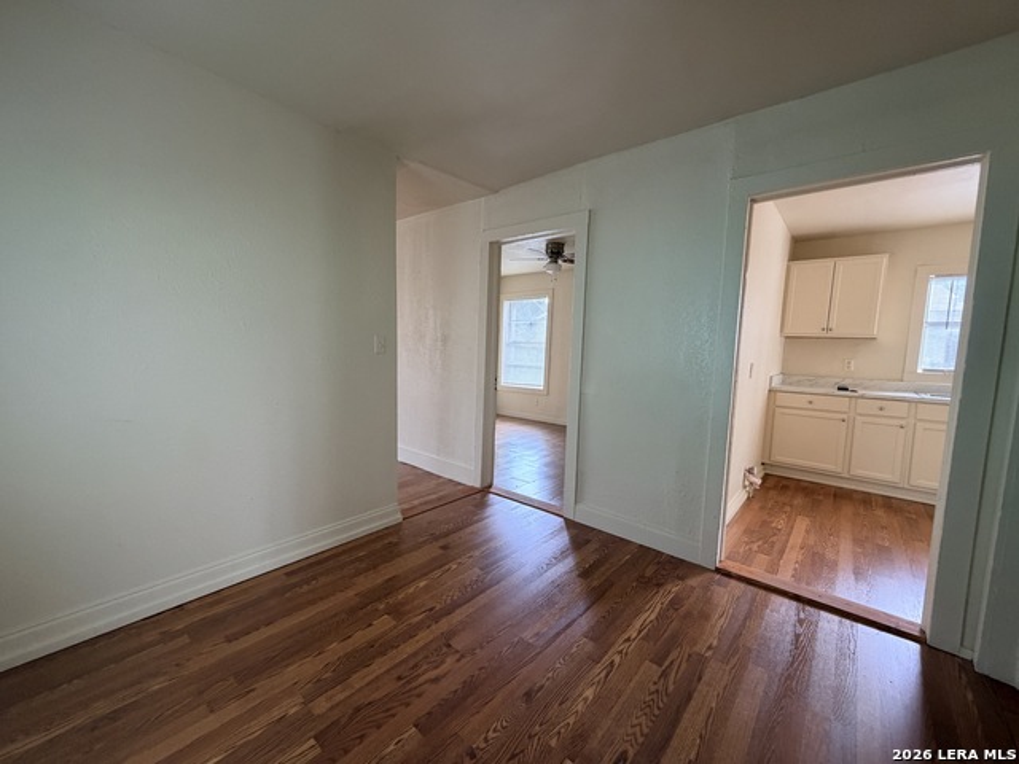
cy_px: 382
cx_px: 510
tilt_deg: -3.6
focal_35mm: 14
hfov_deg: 102.1
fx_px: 412
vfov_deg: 85.7
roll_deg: -1.5
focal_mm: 2.22
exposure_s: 1/113
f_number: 2.2
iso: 320
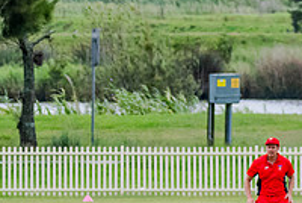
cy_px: 282
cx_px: -10
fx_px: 9283
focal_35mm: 1105
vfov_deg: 1.2
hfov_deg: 1.9
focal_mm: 240
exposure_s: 1/1000
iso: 800
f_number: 8
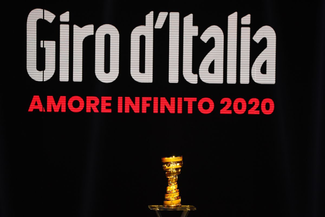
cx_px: 162
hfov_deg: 9.0
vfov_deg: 6.0
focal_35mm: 230
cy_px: 108
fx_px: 2075
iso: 4000
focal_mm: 230
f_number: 5.3
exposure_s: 1/250
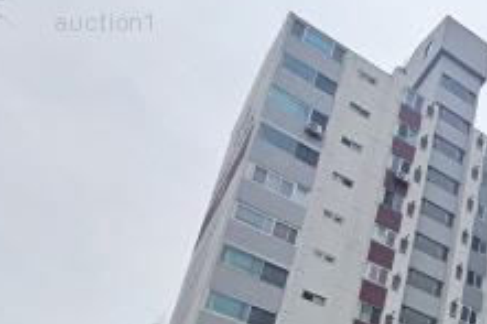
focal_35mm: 49
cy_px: 456
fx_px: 662
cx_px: 639
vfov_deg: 23.3
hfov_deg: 31.0
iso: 50
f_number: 2.2
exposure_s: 1/271
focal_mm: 2.2
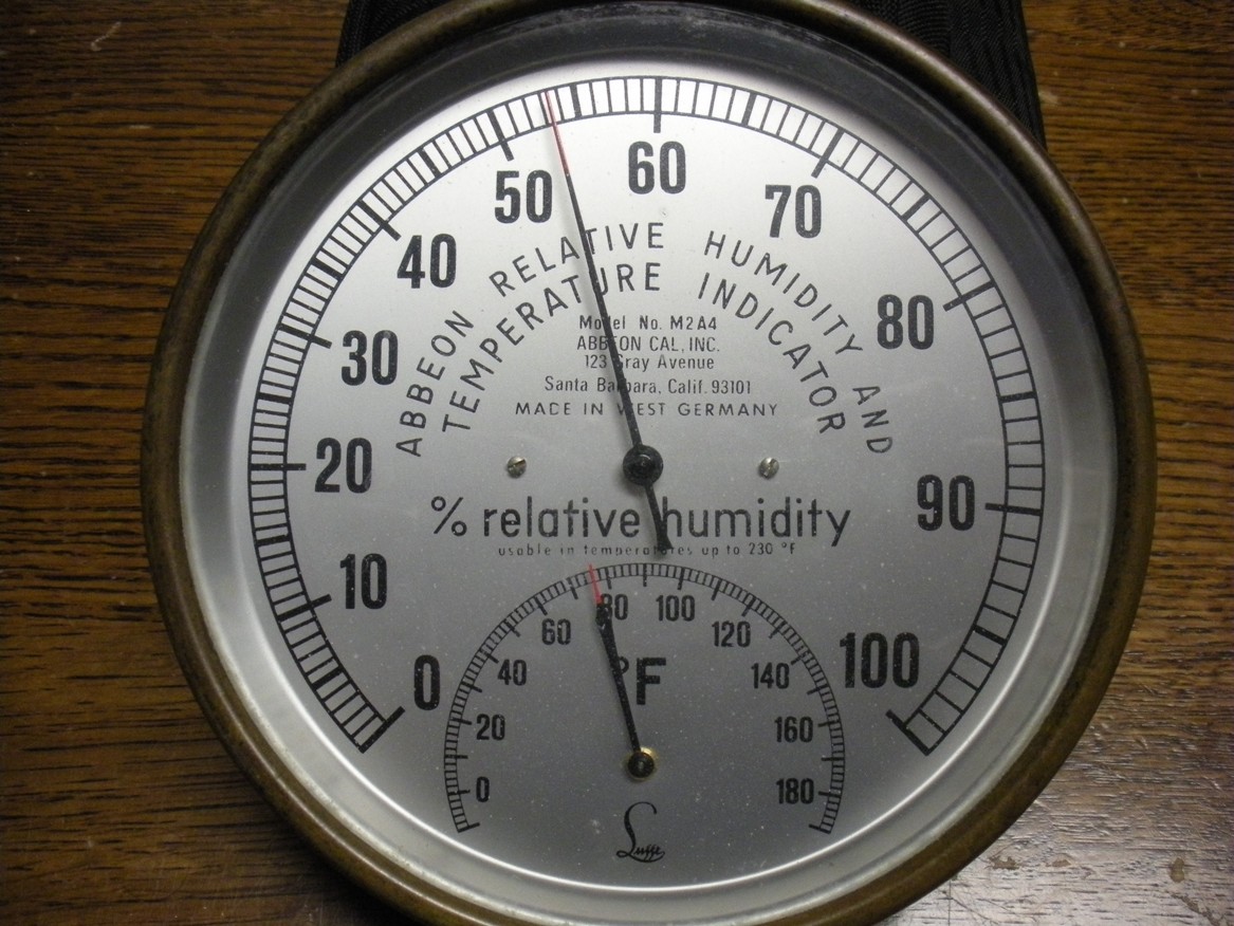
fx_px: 1248
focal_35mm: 35
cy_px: 463
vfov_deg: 40.7
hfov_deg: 52.6
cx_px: 617
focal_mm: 6.3
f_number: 3.5
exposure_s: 1/40.2
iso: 400
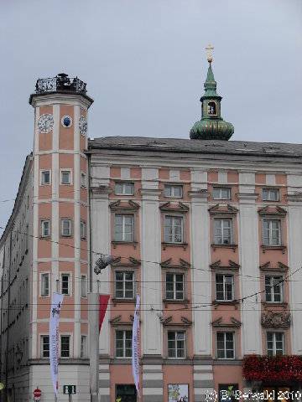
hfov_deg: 18.0
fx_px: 954
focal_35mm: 82
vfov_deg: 23.8
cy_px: 201
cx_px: 151
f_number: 3.7
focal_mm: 13.5
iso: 79
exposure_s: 1/93.1
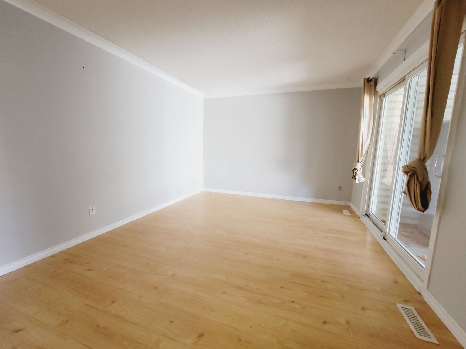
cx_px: 233
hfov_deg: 106.2
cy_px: 174
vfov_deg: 89.9
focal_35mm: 13
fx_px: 175
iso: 250
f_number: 2.2
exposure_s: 1/59
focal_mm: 2.2
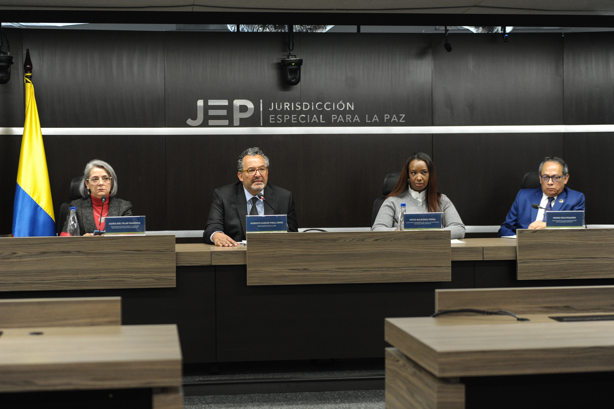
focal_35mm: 70
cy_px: 204
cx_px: 307
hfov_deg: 28.9
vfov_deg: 19.4
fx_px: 1193
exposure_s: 1/400
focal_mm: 70
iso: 2500
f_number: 2.8
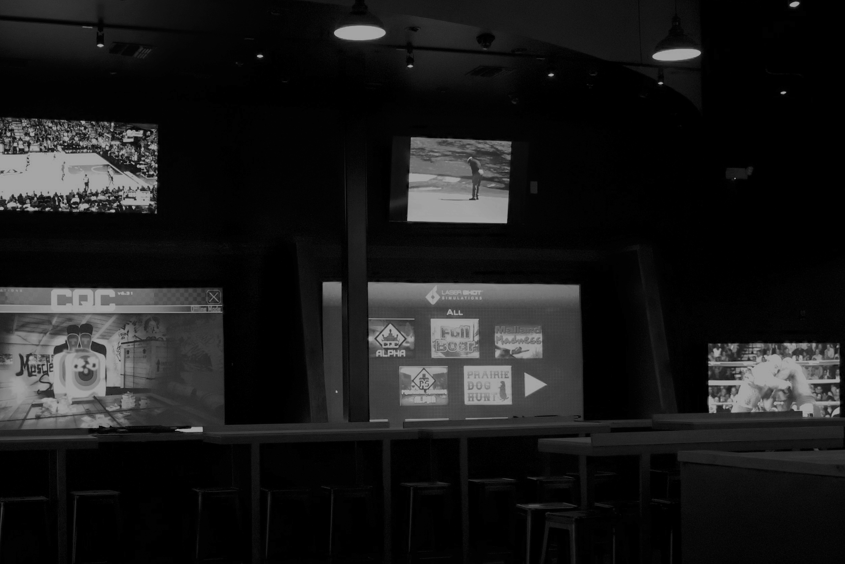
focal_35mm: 56
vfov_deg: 24.1
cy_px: 387
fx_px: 1315
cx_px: 381
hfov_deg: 35.6
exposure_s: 1/250
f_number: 2.8
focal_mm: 33
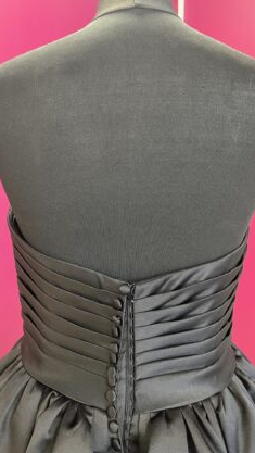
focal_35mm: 29
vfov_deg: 66.0
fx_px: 348
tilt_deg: -10.0
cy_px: 223
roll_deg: +1.0
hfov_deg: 40.2
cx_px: 117
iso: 500
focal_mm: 5.1
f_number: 1.6
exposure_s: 1/50
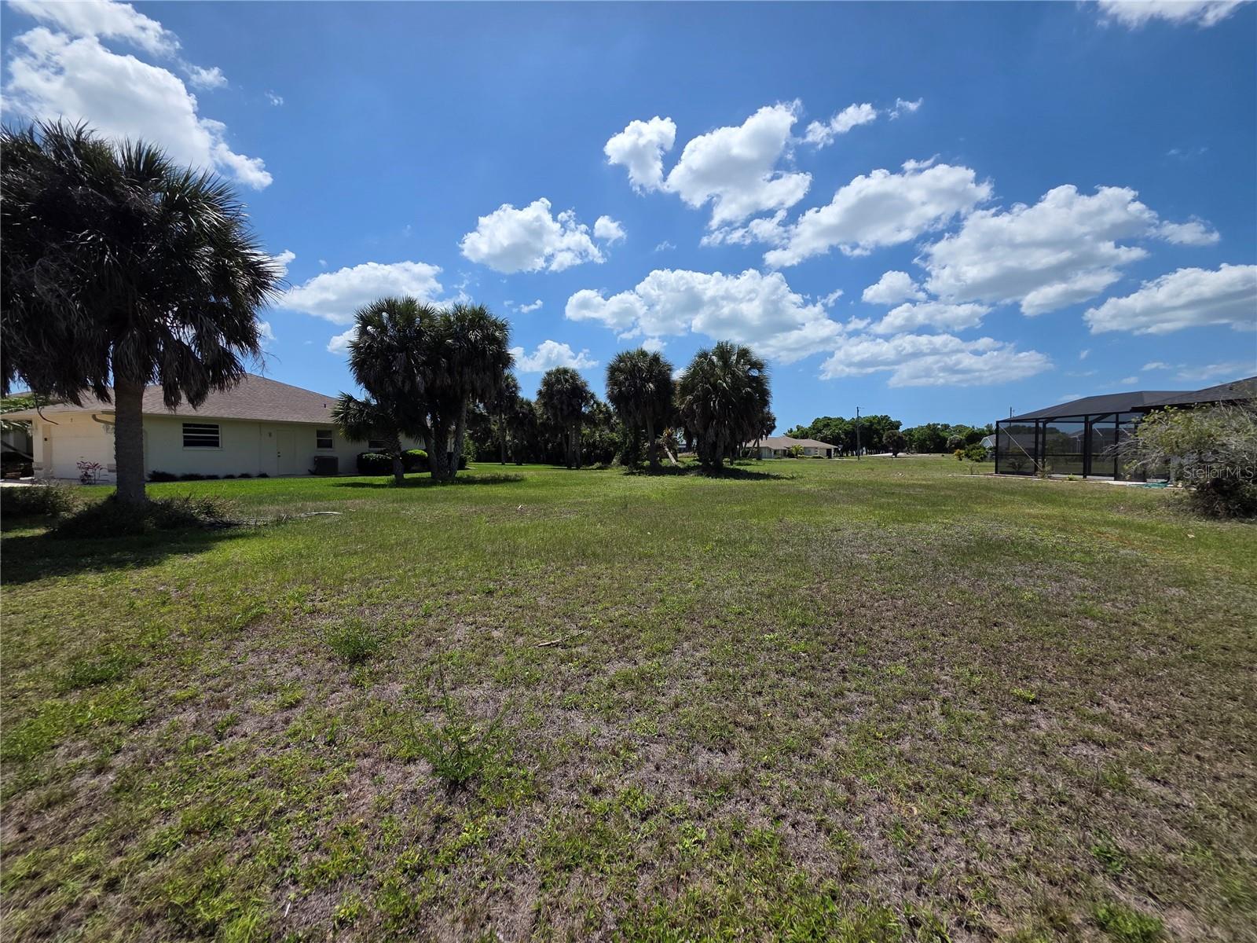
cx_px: 628
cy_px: 472
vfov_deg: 89.9
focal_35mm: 13
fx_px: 472
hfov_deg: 106.2
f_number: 1.9
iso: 40
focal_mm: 2.2
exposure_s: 1/3598
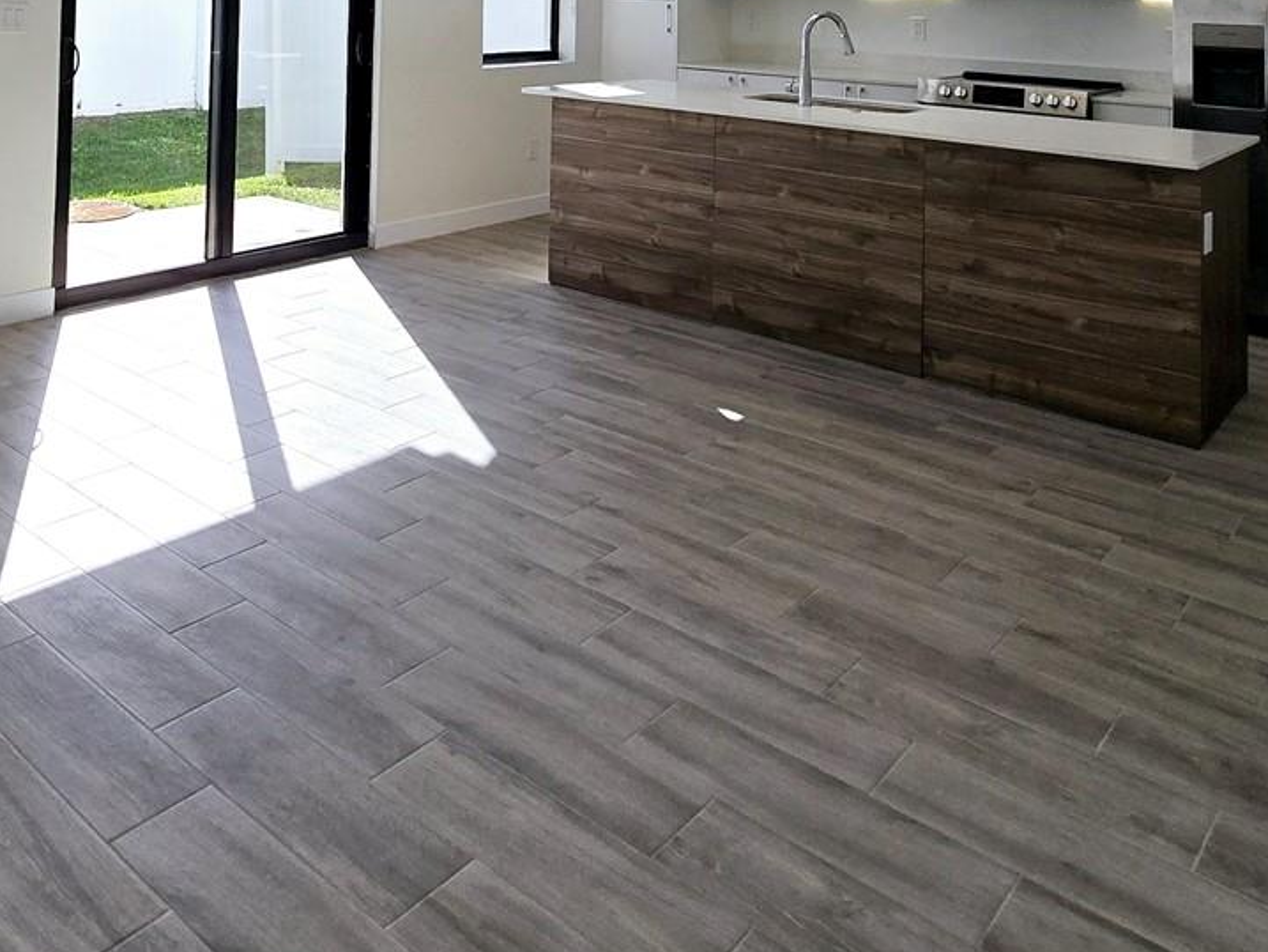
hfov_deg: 59.3
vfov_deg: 40.3
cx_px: 366
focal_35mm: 29
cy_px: -62
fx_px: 1062
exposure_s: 1/588
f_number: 2.2
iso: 50
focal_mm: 2.2
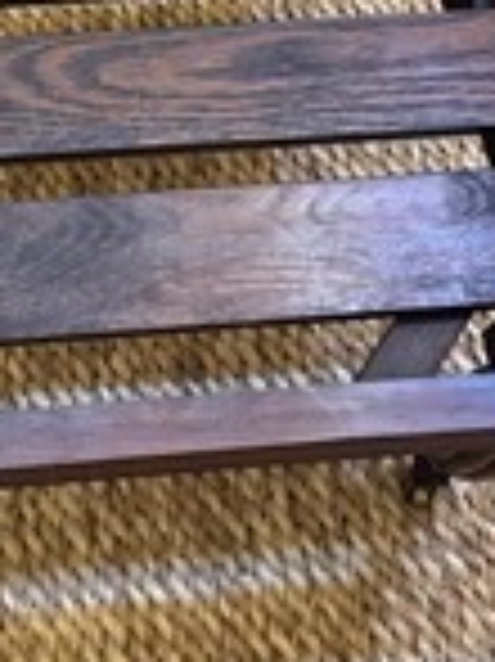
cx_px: 14
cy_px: -153
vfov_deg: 25.4
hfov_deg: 20.9
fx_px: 1298
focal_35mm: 68
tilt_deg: -54.3
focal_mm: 5.1
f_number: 1.6
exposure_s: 1/50
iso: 160
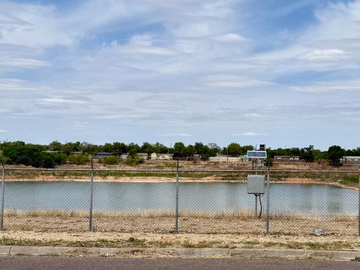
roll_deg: -1.1
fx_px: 551
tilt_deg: -1.1
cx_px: 217
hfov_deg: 36.0
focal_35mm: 53
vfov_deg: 27.4
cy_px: 176
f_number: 1.78
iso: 80
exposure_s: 1/9091
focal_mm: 6.76
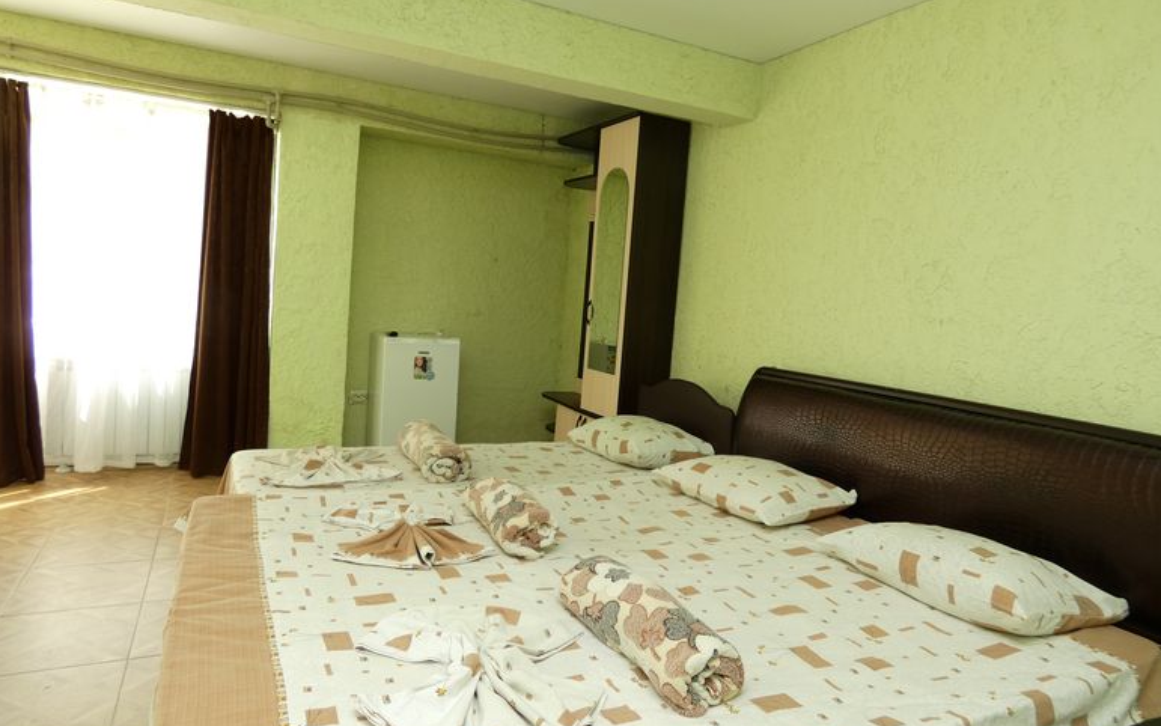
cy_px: 351
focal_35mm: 22
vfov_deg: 55.1
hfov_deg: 79.6
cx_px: 572
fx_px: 696
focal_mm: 3.6
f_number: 2.8
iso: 80
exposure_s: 1/60
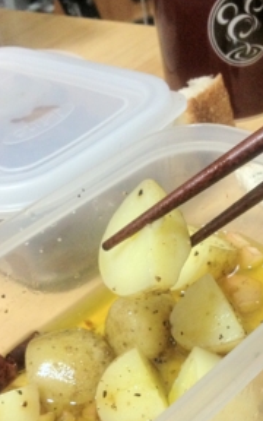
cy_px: 257
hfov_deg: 22.4
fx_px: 665
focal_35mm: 58
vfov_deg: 35.0
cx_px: 139
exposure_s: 1/20
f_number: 2.4
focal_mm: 4.28
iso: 320
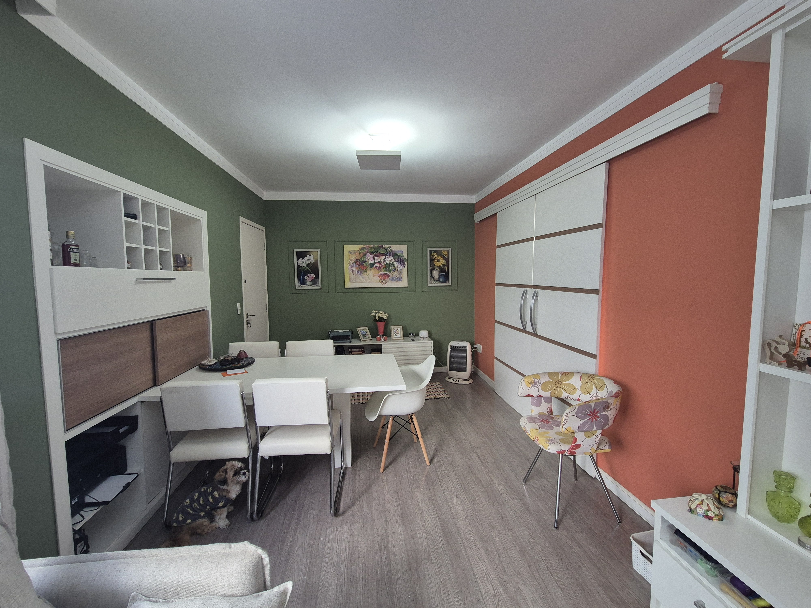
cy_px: 304
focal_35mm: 13
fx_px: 305
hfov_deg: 106.2
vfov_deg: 89.9
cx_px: 406
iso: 320
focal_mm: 2.2
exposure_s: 1/60
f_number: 2.2
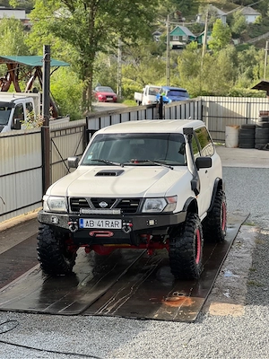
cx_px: 134
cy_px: 180
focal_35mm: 77
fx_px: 798
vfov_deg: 25.3
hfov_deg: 19.1
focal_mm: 9
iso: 20
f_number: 2.8
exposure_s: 1/147
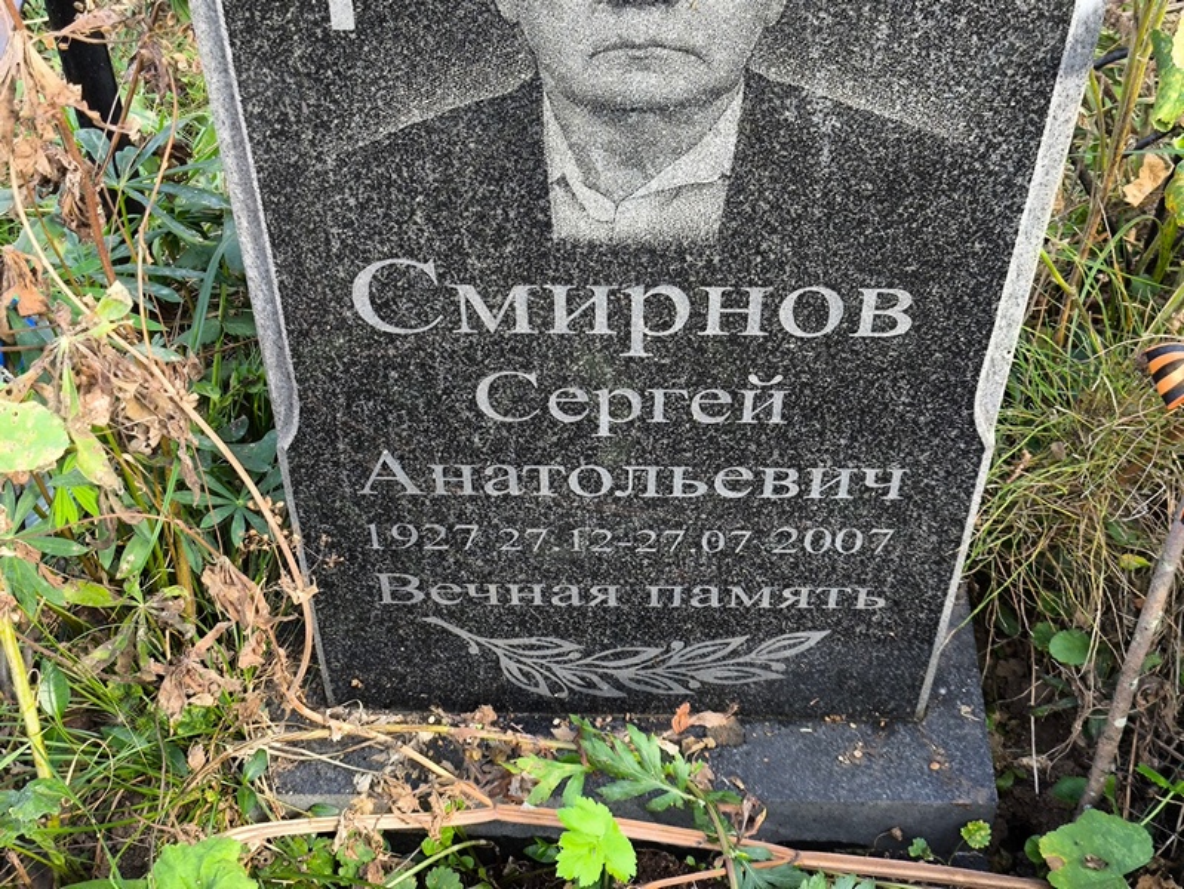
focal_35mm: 50
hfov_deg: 38.2
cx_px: 592
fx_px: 1711
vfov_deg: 29.1
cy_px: 444
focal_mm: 4.71
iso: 80
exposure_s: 1/120
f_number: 1.7
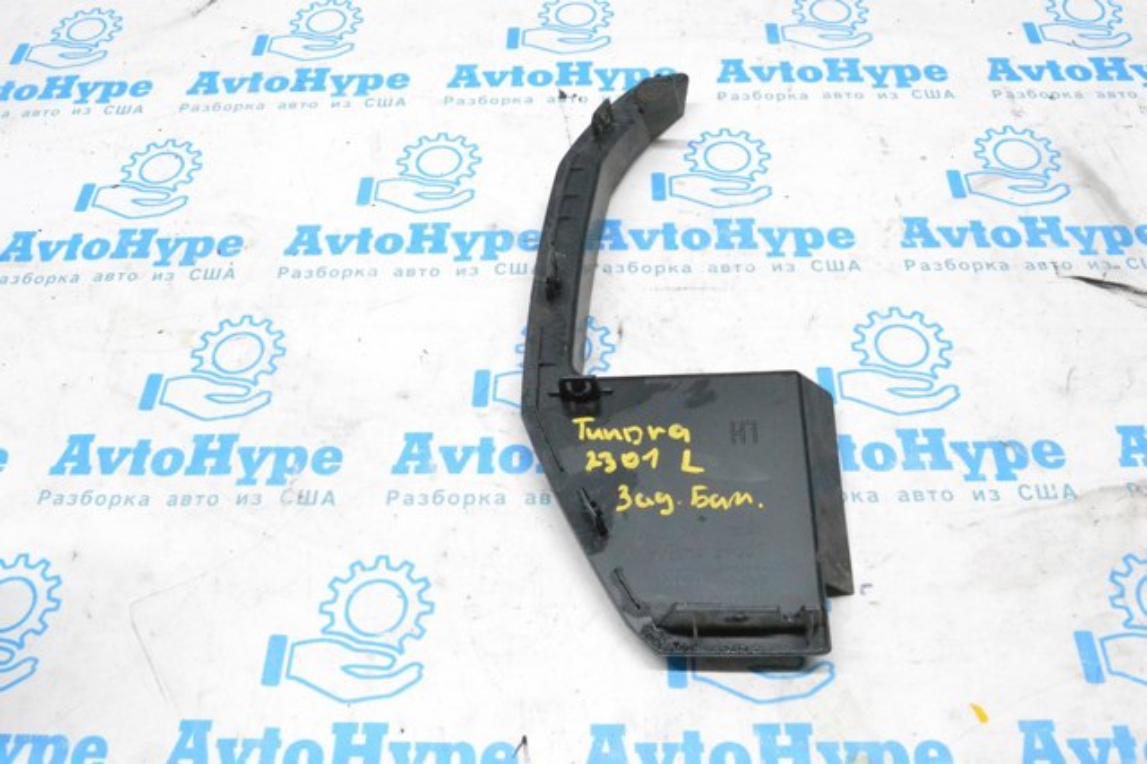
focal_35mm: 33
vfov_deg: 39.9
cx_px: 574
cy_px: 382
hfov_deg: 57.2
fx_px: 1051
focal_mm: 22
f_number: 10
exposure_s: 1/160
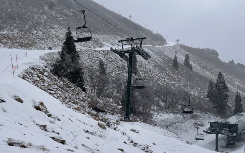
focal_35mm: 46
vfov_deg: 27.4
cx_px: 150
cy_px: 123
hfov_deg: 43.2
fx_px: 307
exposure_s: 1/5556
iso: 32
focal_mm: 4.2
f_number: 1.6
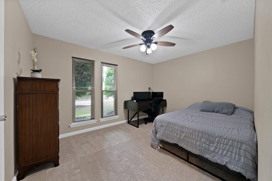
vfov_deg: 90.1
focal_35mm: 12
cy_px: 90
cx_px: 136
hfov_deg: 112.6
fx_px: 91
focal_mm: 12
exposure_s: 1/2
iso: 640
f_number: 9
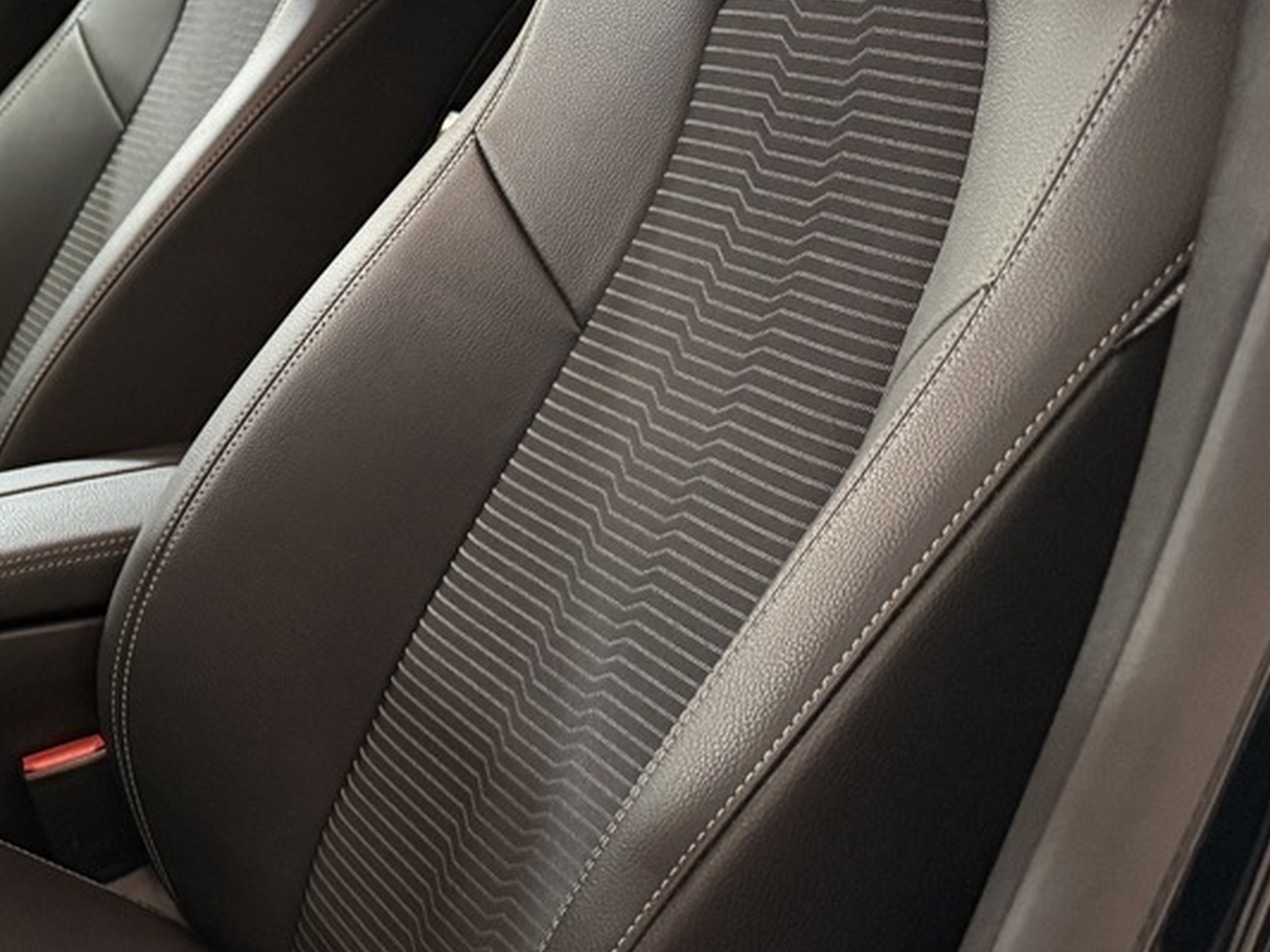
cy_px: 508
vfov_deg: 22.6
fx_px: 2385
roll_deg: +0.0
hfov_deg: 25.5
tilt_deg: -15.1
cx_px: -394
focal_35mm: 65
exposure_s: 1/50
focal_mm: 6.76
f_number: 1.78
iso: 500
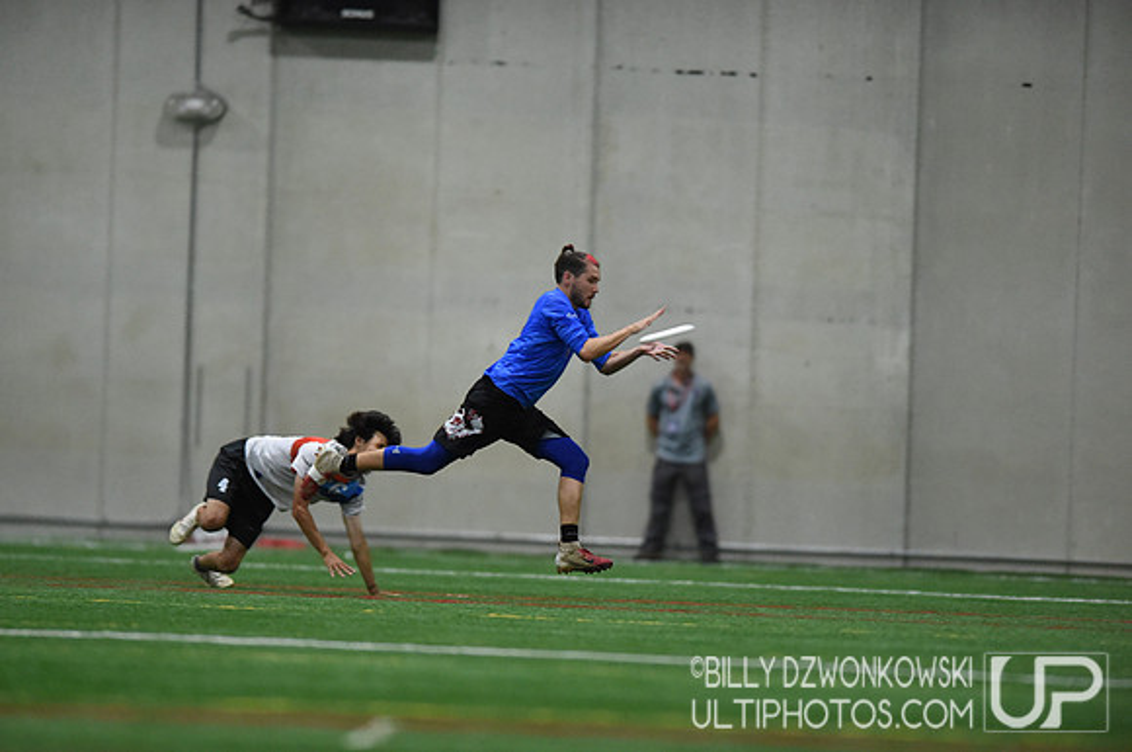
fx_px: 12560
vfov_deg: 3.4
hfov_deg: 5.2
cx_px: 566
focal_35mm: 400
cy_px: 376
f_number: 2.8
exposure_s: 1/640
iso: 10000
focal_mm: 400
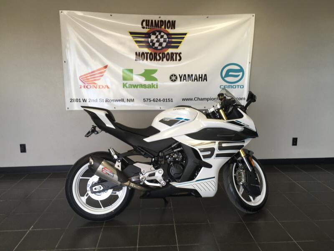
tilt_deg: -10.1
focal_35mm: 29
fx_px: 280
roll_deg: -0.5
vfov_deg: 48.2
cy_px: 126
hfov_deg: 61.7
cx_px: 167
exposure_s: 1/60
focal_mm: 4.15
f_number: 2.2
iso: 32
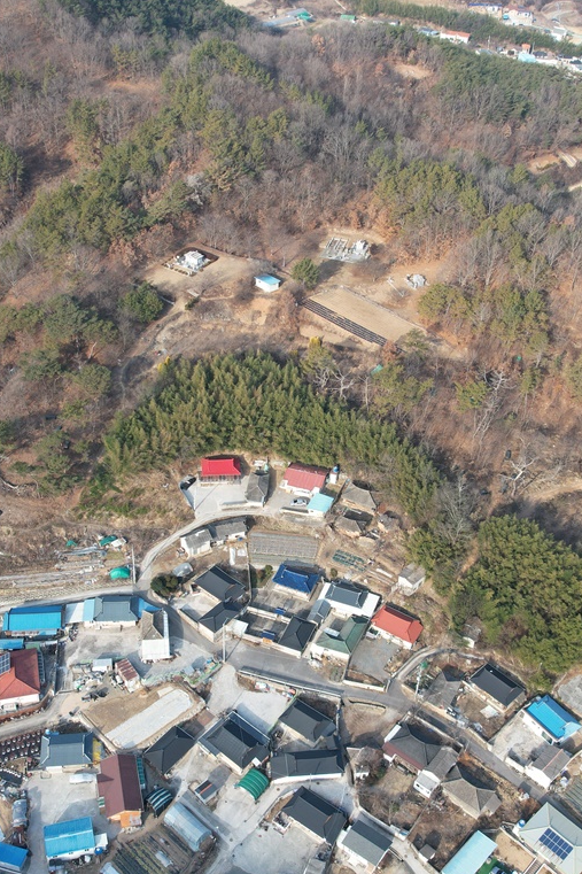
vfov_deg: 51.8
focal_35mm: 37
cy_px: 470
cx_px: 279
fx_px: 898
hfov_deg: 35.9
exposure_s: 1/500
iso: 110
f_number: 2.8
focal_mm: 8.38
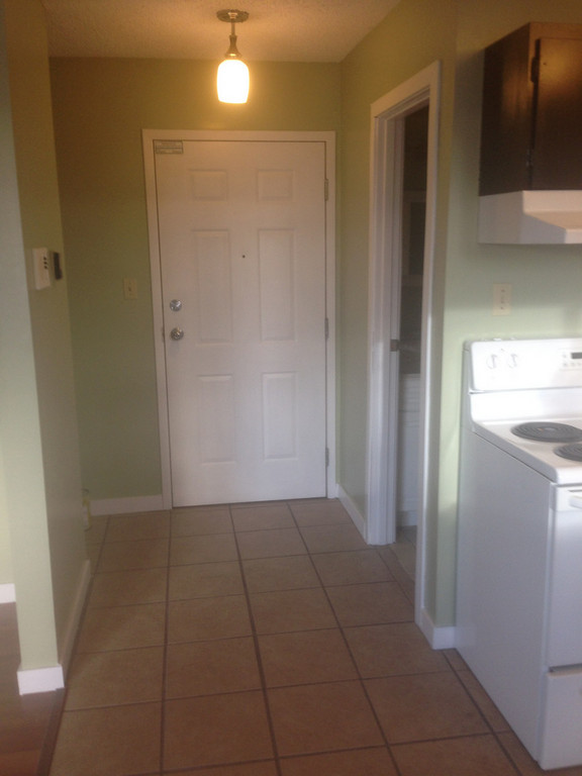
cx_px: 291
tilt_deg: -12.6
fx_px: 740
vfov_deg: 55.4
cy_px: 388
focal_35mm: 33
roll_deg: +0.8
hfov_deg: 42.9
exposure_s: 1/24
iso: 50
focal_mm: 4.12
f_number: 2.4
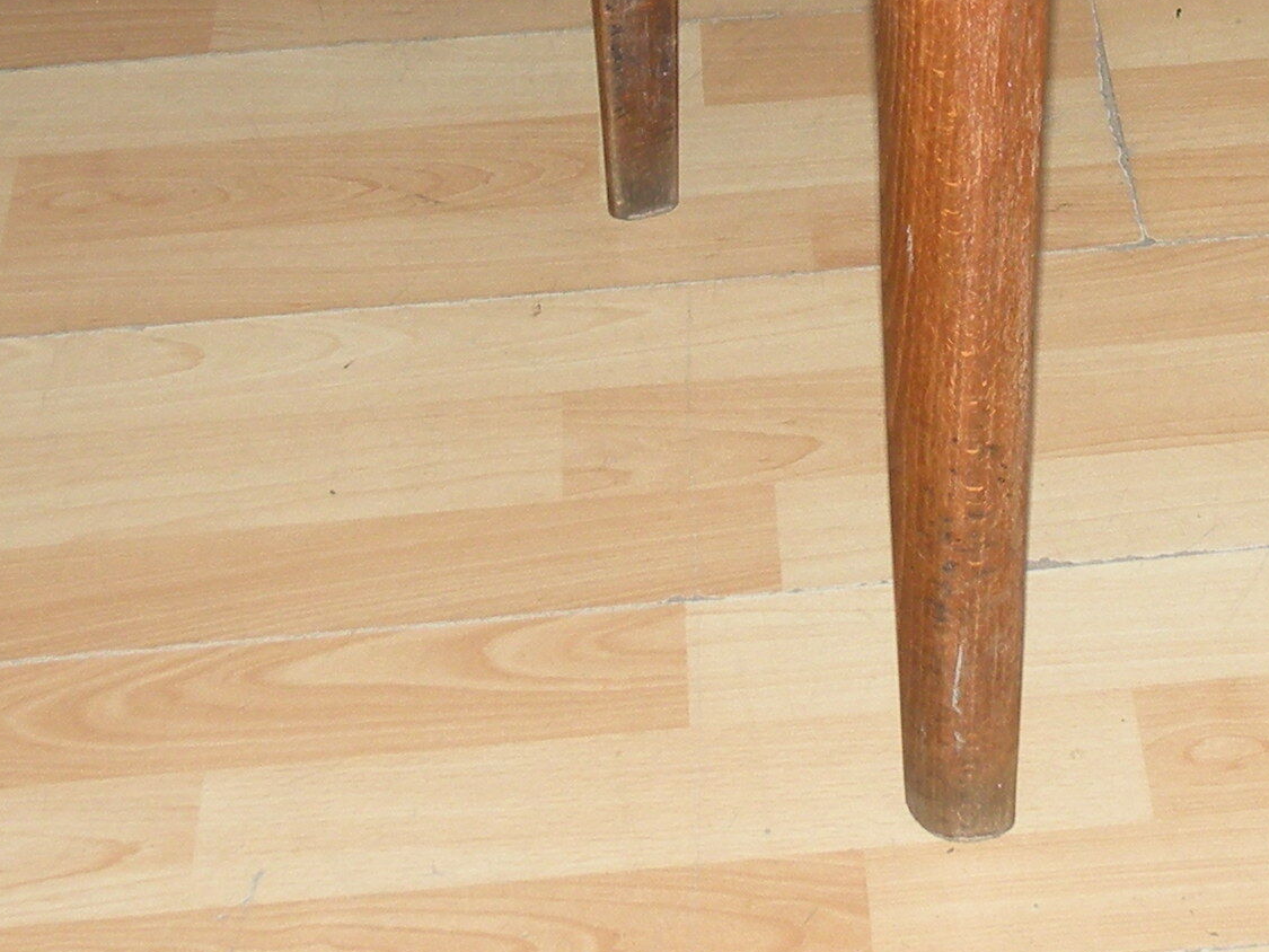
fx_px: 3923
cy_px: -476
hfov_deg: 18.0
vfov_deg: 13.1
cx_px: 1191
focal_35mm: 107
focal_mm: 5.8
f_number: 3.2
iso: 64
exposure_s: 1/60
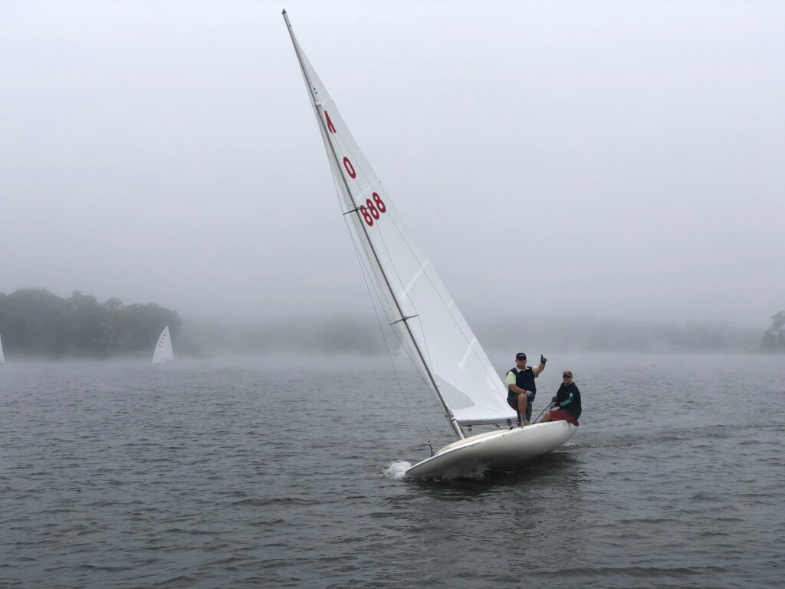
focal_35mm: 52
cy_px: 294
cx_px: 392
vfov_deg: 28.0
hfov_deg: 36.8
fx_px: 1179
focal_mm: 6
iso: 16
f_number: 2.4
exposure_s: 1/706
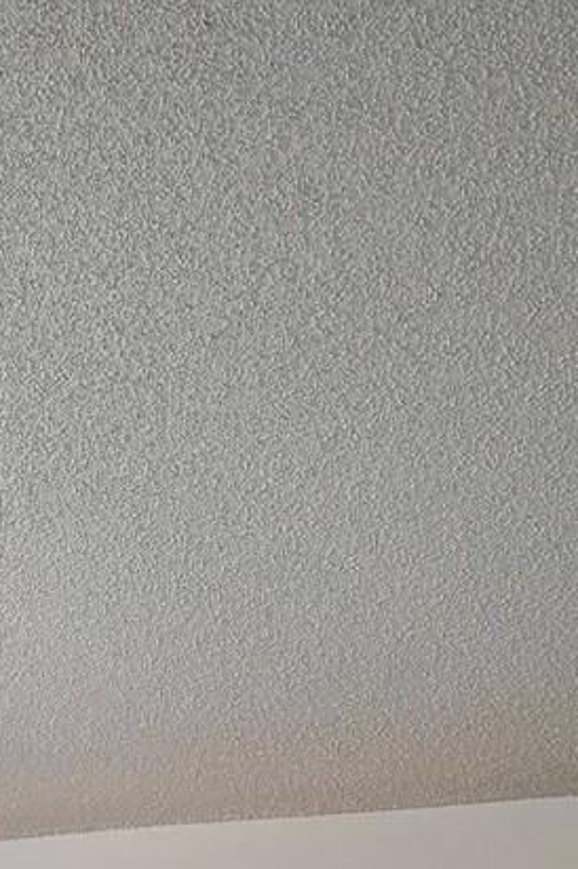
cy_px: 1027
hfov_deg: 13.7
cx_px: -131
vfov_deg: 19.8
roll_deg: -2.9
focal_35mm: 97
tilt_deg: +4.0
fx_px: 2340
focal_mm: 6.76
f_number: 1.78
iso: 200
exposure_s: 1/150
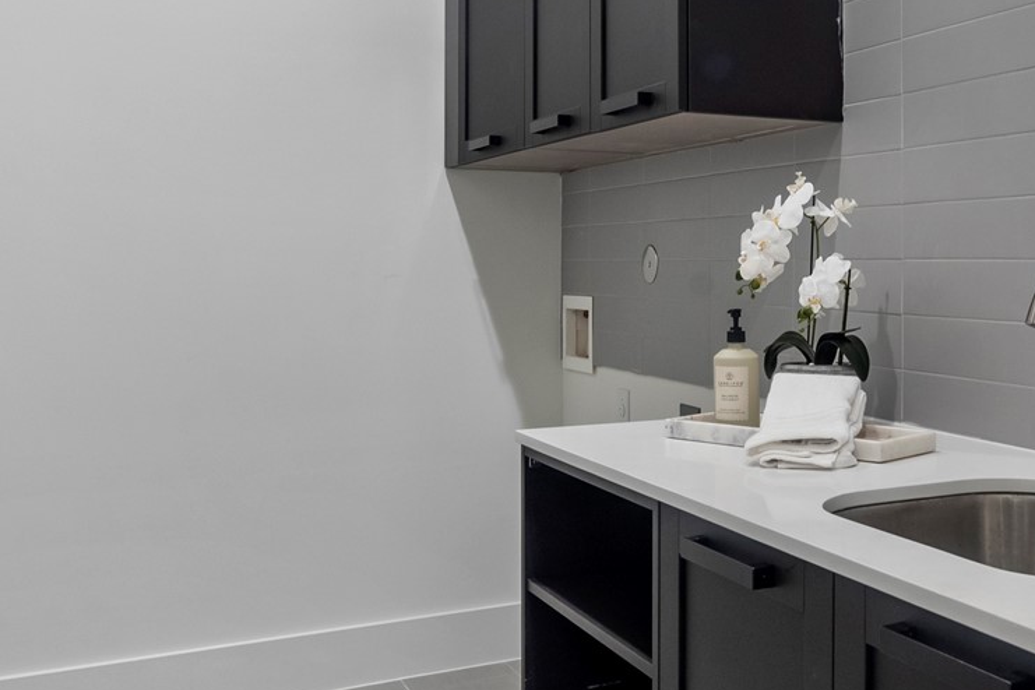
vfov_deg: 32.5
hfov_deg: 44.4
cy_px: 268
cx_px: 867
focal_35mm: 41
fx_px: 1179
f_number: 9
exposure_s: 1/30
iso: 250
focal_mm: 14
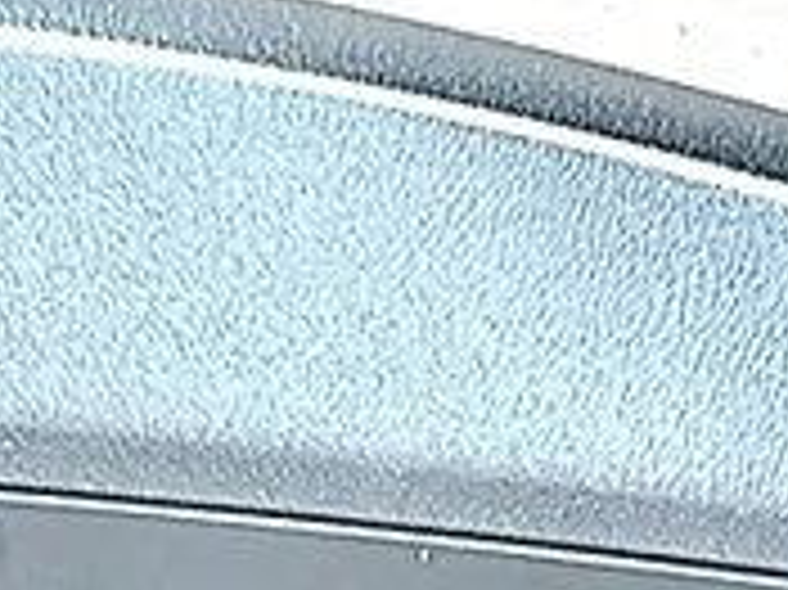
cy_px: 412
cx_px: 558
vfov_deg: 8.4
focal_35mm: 176
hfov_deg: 11.2
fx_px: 4004
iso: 80
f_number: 1.78
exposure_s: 1/121
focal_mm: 6.86
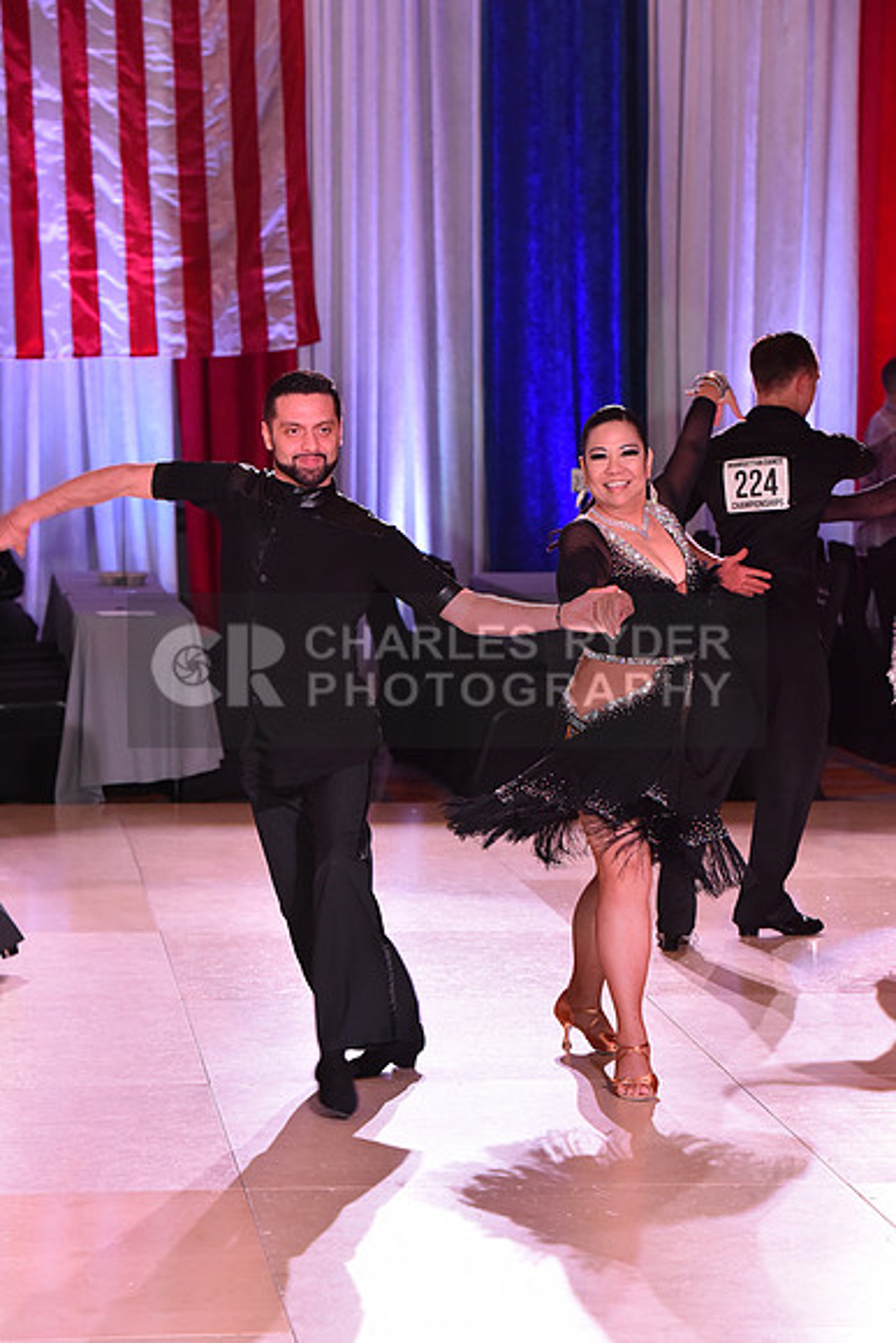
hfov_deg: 12.5
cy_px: 672
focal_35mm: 110
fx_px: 4104
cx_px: 448
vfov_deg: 18.6
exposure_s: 1/250
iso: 2500
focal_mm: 110
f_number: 5.6
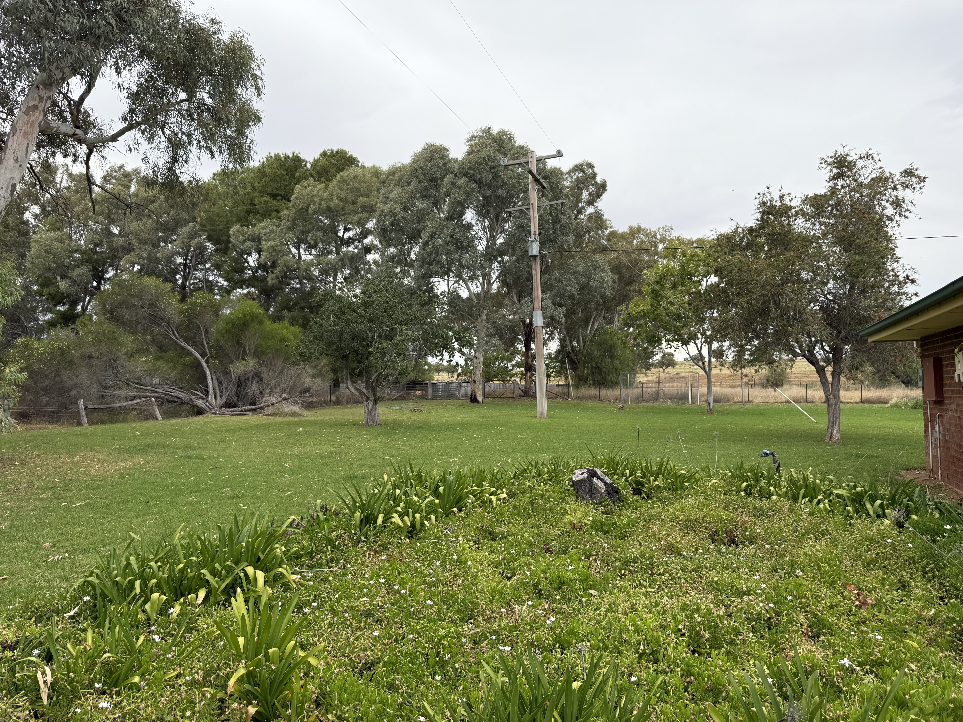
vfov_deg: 56.8
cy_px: 361
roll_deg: +0.7
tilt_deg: +2.2
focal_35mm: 24
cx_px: 482
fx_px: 668
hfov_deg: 71.6
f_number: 1.78
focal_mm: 6.76
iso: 80
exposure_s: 1/1361
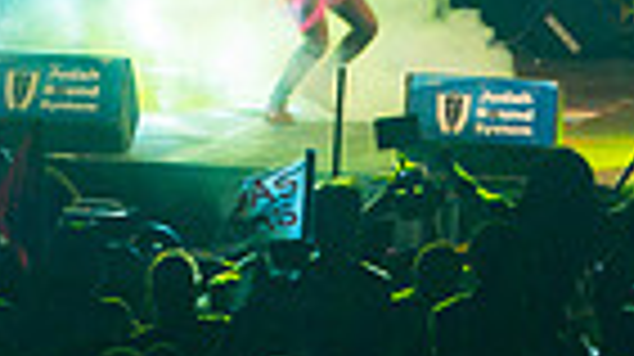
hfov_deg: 3.0
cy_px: -333
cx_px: 99
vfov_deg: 1.7
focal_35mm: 713
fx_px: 11975
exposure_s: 1/160
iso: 2500
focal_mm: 165
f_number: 5.6
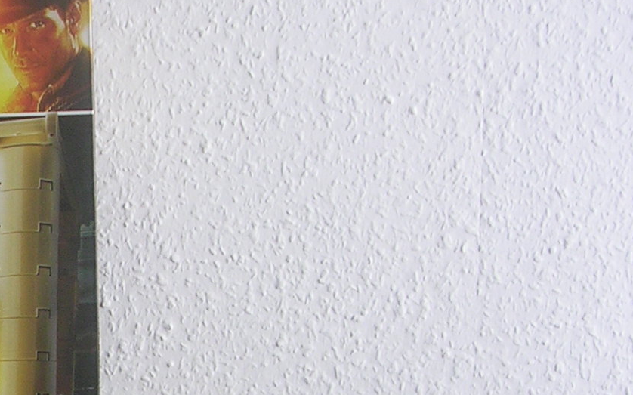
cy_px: 408
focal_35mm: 127
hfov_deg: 15.9
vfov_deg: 10.2
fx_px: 2190
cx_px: -94
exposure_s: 1/42.1
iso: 50
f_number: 3.1
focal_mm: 7.5
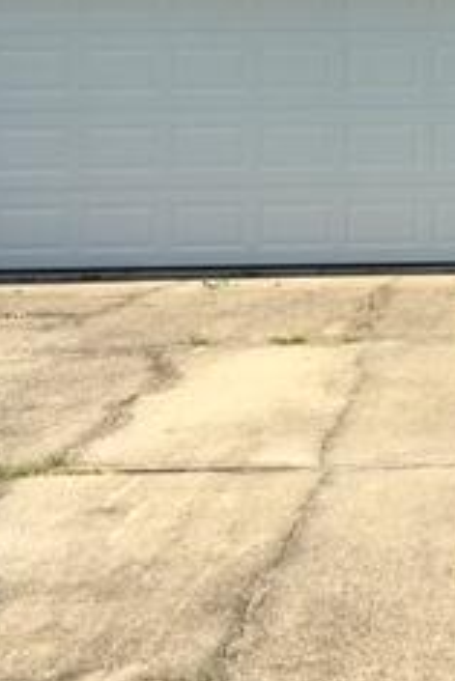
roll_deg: +2.3
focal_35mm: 82
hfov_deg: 15.4
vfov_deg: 24.1
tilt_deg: +3.4
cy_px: 78
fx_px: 1552
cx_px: 681
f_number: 2.2
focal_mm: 4.15
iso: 25
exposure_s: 1/1166
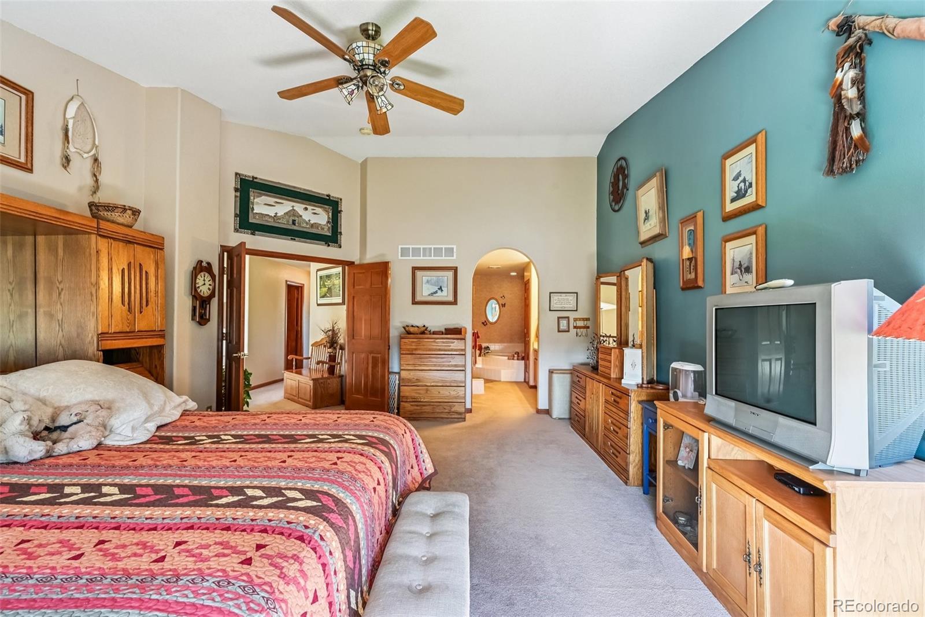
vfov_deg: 79.2
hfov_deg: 102.3
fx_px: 372
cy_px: 308
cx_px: 462
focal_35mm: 14
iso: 400
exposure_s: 1/5
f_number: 10
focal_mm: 14.5
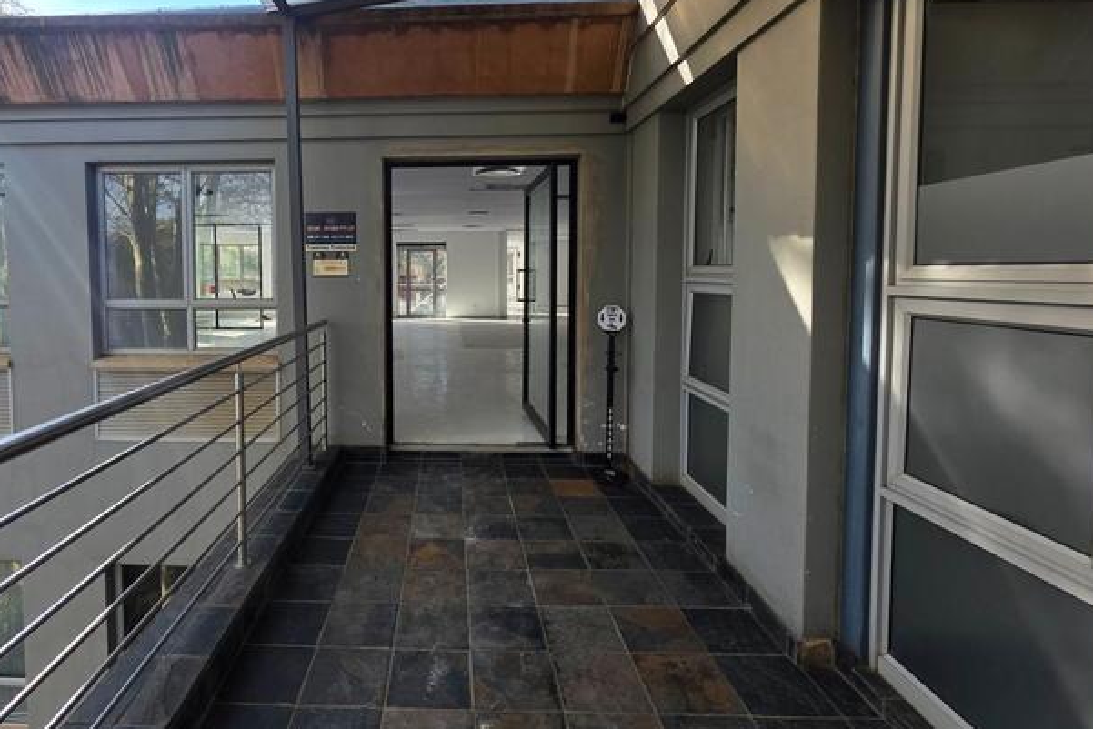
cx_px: 418
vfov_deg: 66.9
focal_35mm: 18
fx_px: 547
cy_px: 300
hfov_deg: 88.4
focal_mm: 2.2
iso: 40
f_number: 1.9
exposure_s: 1/360
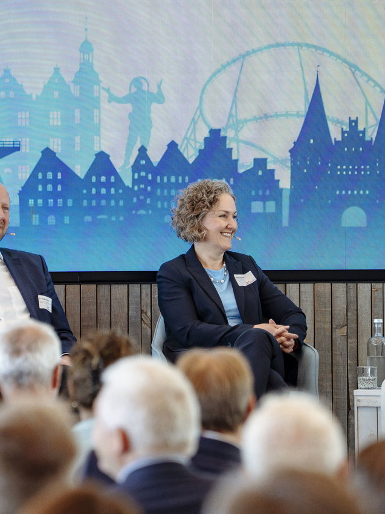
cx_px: 170
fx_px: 4967
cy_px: 222
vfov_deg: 5.9
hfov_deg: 4.4
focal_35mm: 335
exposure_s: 1/200
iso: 640
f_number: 4
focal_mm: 200
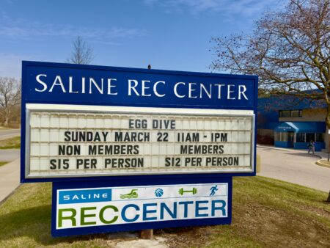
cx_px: 165
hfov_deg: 52.6
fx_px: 334
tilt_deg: -0.5
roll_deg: -0.7
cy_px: 124
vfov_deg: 40.7
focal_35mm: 35
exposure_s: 1/6494
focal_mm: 6.76
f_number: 1.78
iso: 64
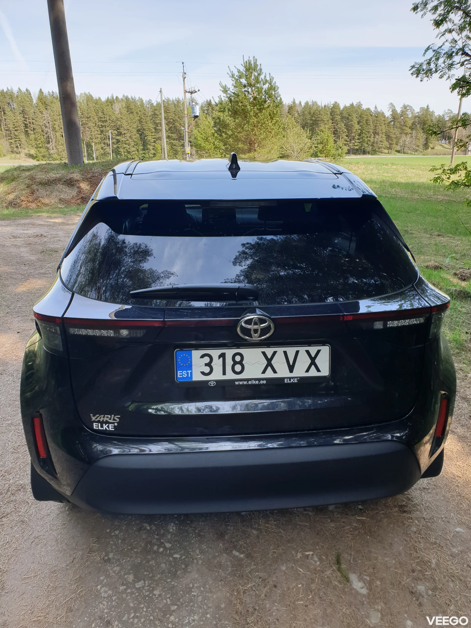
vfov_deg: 67.3
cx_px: 236
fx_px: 472
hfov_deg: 53.1
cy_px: 314
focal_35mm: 26
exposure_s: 1/315
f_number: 2.4
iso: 50
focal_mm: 4.3
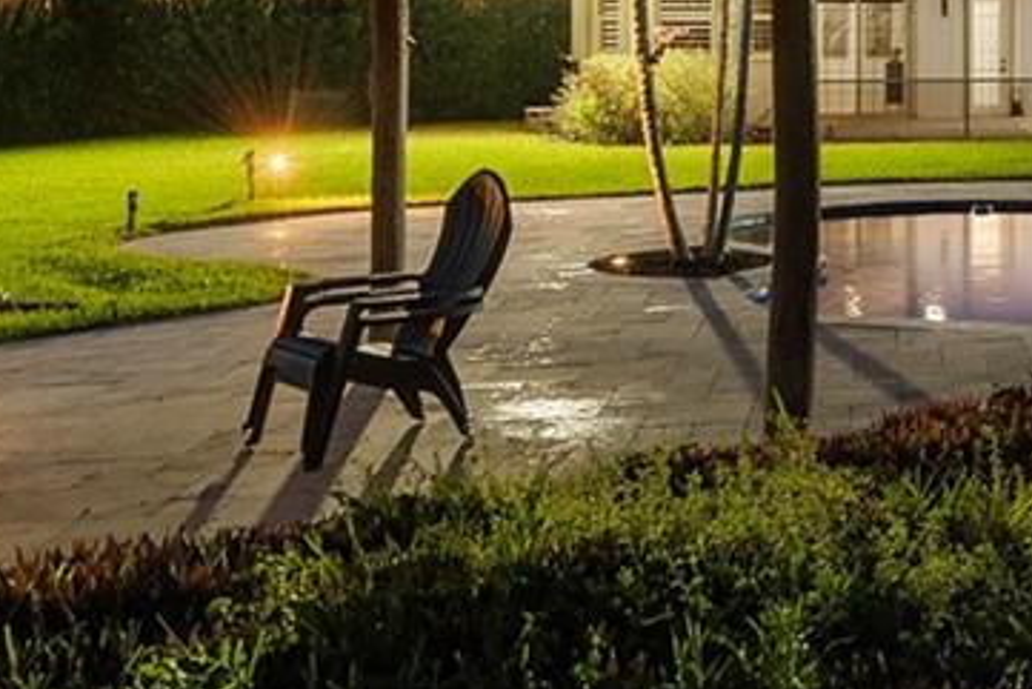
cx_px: 1169
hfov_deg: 28.9
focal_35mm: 62
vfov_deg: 21.1
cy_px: -14
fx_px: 1778
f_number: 8
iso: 800
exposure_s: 5
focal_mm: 14
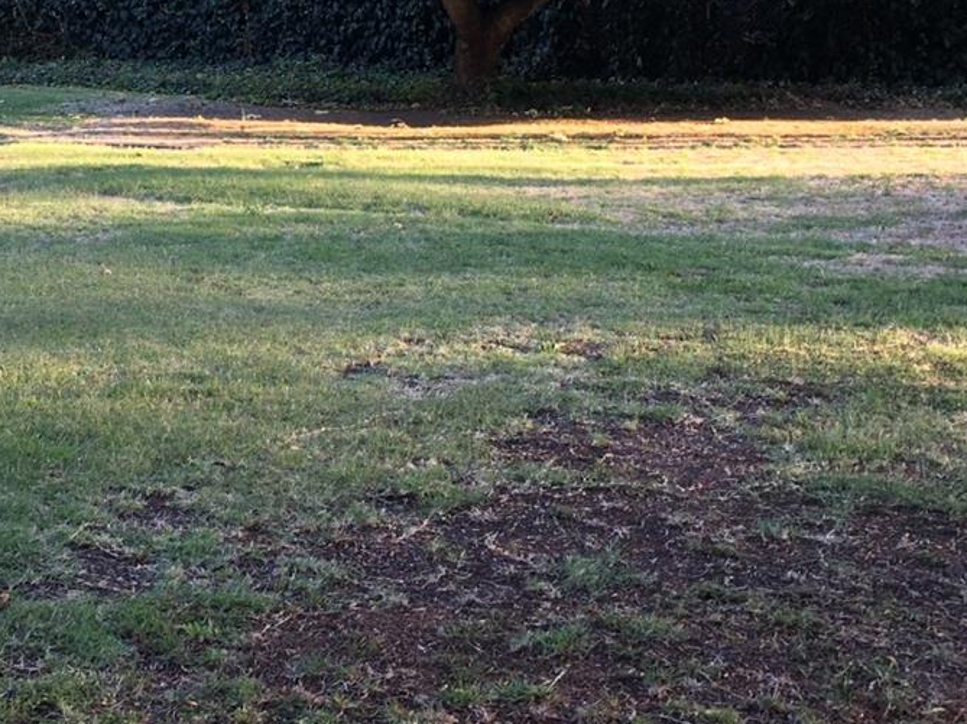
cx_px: 246
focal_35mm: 65
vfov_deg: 22.2
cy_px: 137
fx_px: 1815
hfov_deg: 29.4
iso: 25
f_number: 2.2
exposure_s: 1/40
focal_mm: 4.15
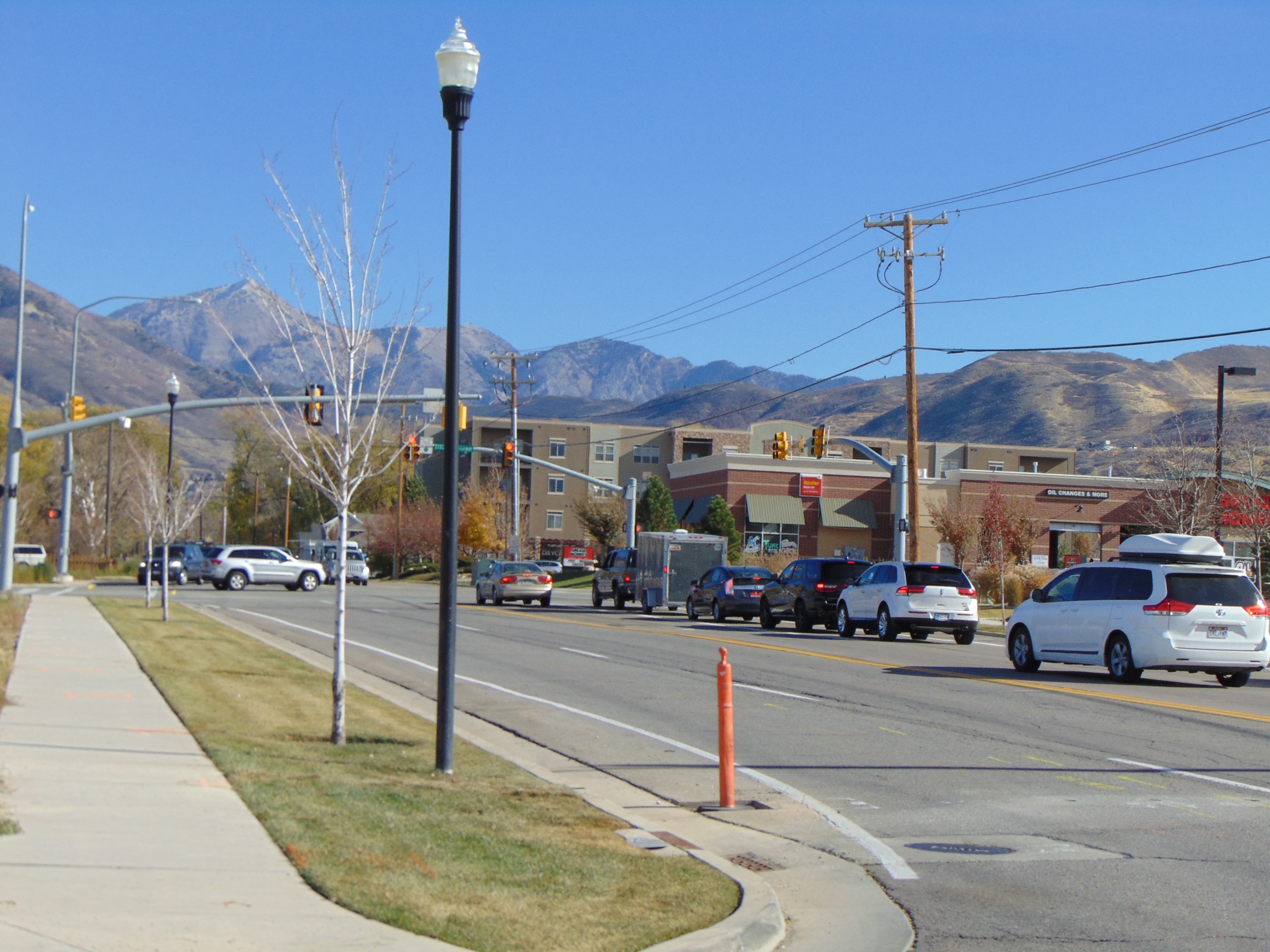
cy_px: 476
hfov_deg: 27.4
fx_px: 2605
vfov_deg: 20.7
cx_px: 635
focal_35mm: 71
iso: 80
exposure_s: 1/200
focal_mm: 12.8
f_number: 9.6
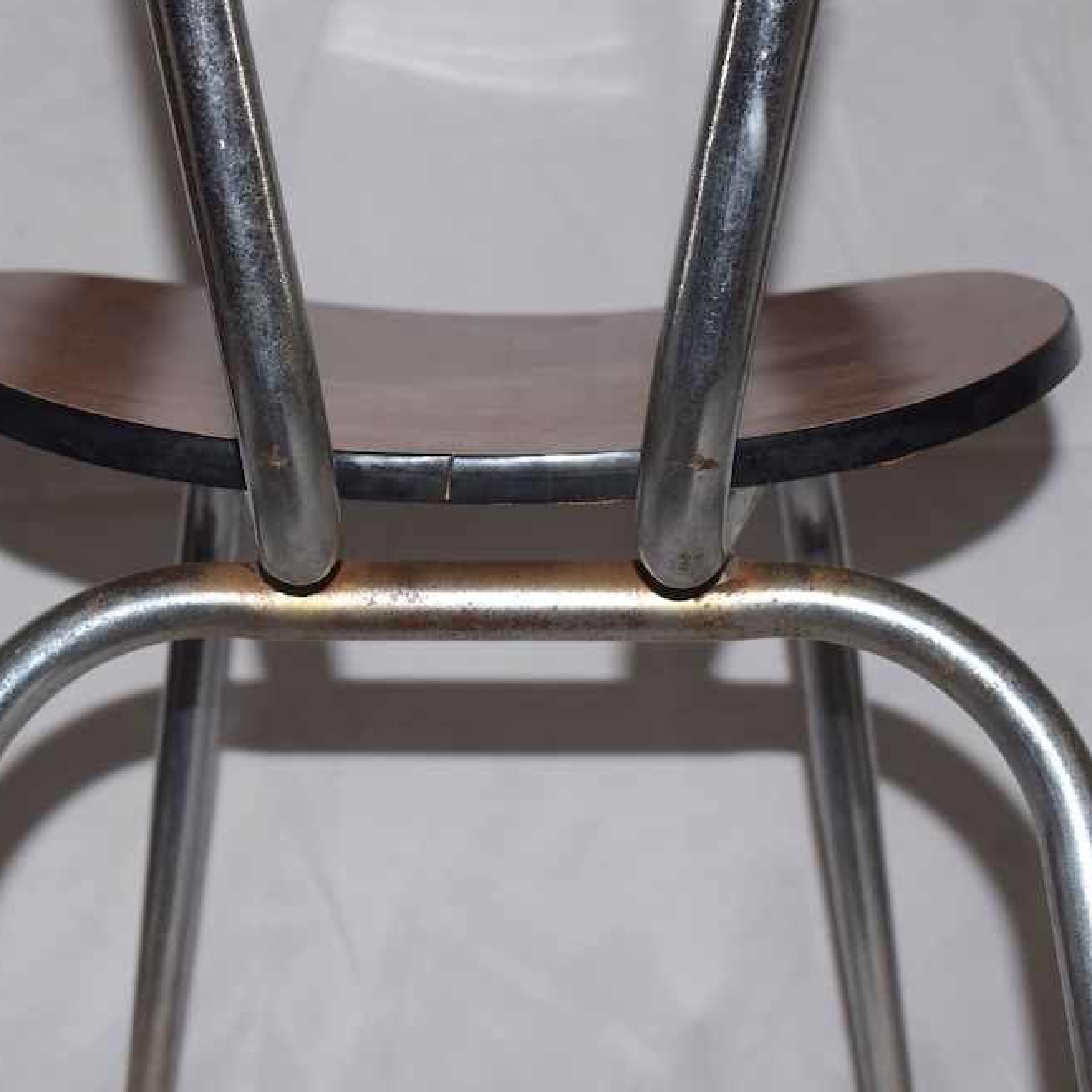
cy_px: 544
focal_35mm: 89
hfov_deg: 19.4
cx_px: 326
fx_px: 3176
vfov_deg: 19.5
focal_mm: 46
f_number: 8
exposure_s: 1/60
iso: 100
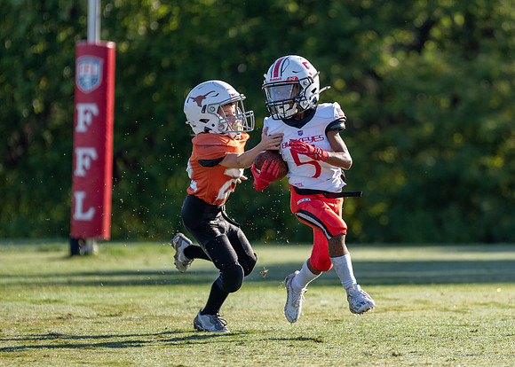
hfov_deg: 6.0
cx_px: 362
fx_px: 4916
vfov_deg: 4.3
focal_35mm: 336
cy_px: 194
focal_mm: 200
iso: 100
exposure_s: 1/1250
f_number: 2.8
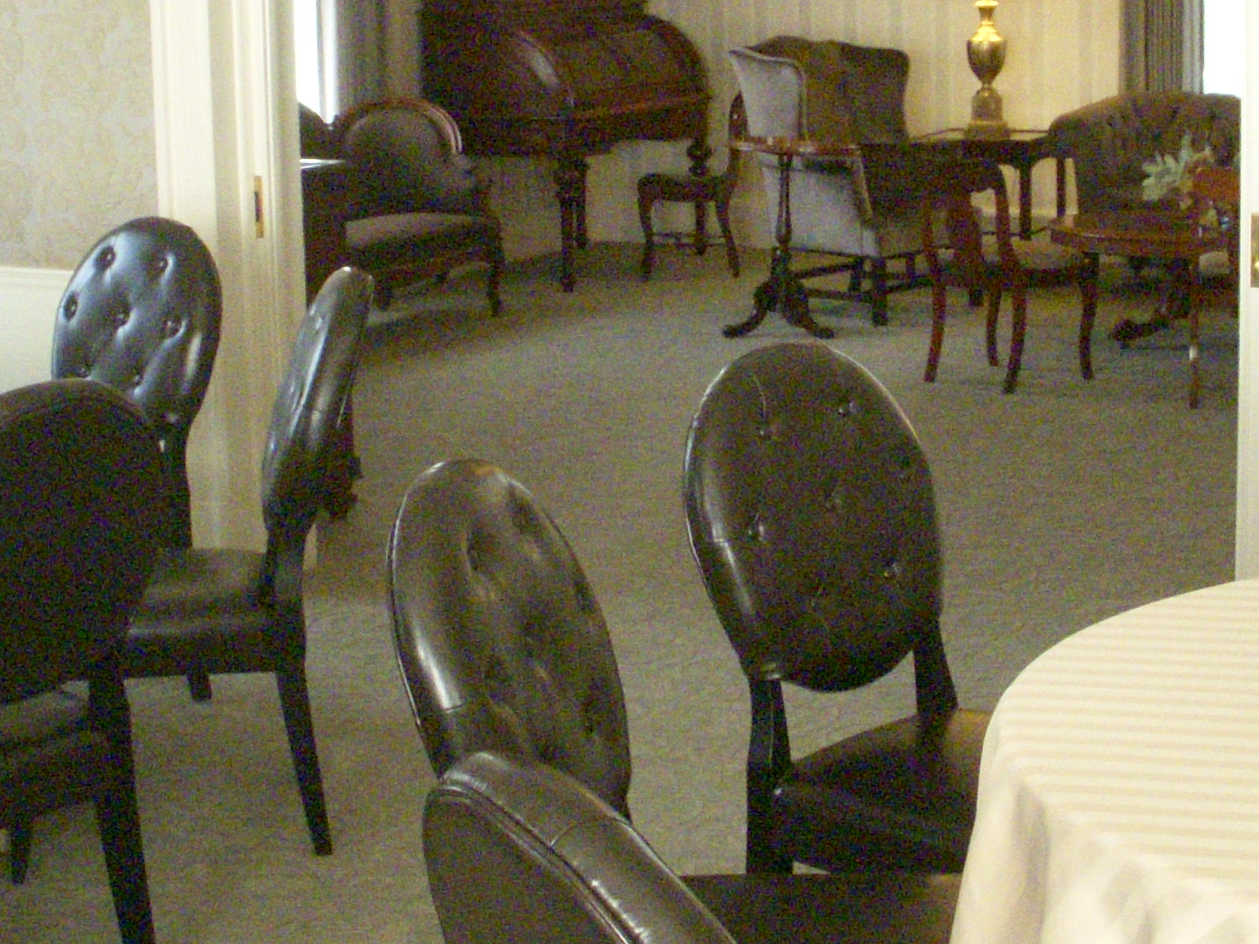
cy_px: 227
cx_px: 638
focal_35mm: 69
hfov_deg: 28.2
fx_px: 2510
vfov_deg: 21.1
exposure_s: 1/125
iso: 1250
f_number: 3.3
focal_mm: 6.3
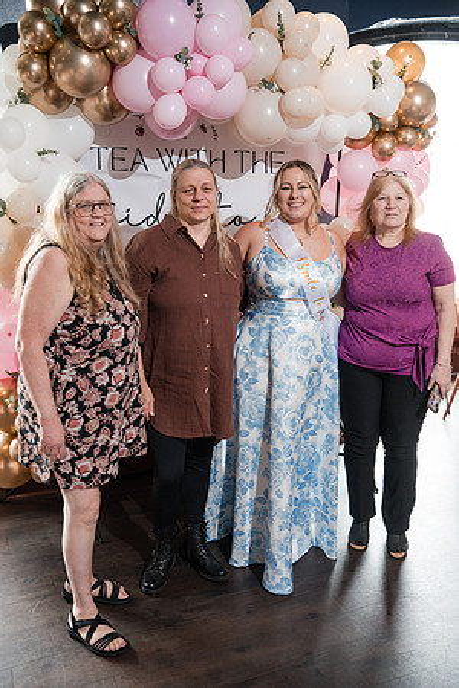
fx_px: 669
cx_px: 230
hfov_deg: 37.9
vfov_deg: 54.4
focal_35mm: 35
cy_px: 344
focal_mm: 35
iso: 2000
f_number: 4
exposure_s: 1/250
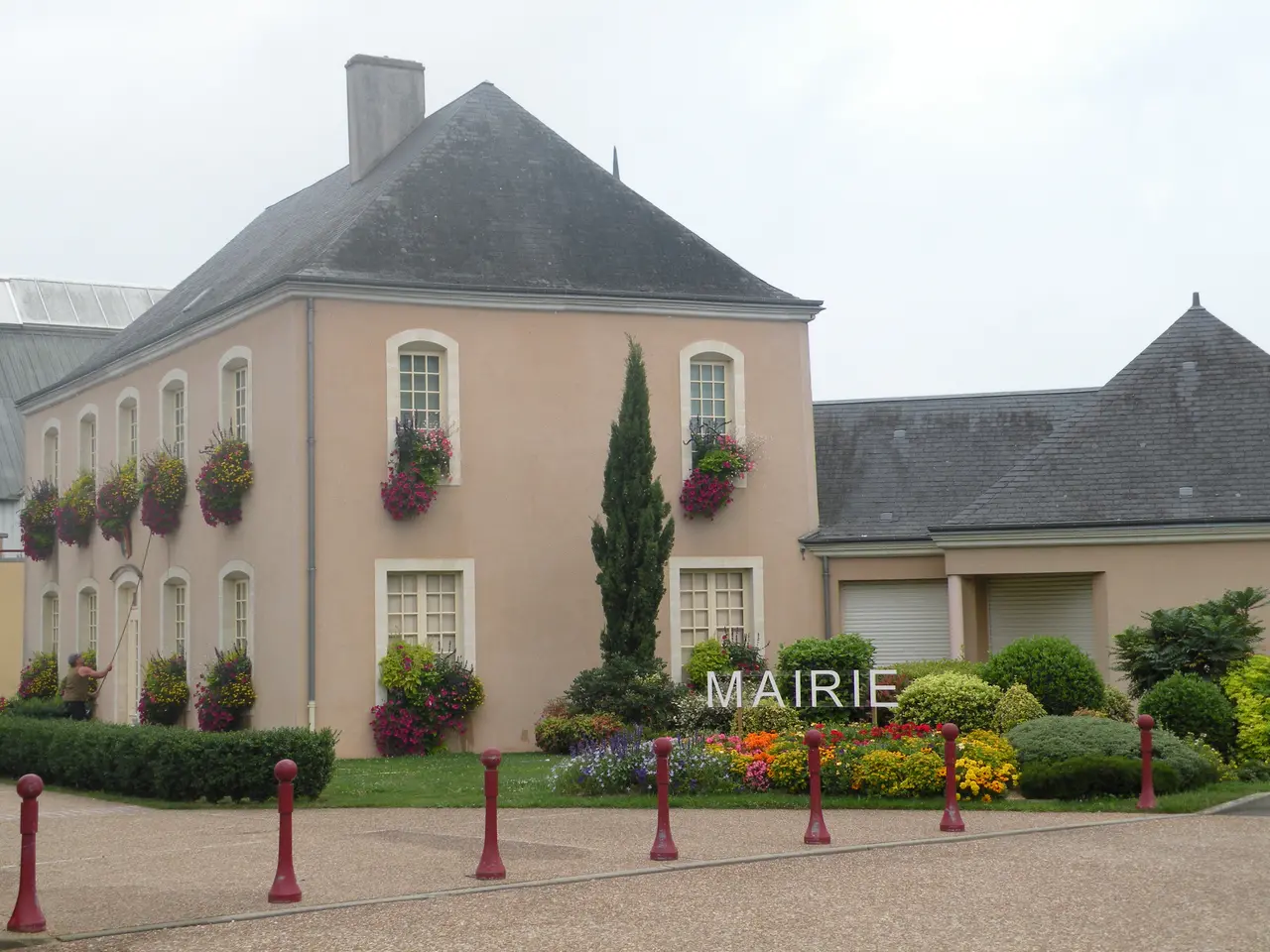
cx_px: 635
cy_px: 476
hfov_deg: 34.3
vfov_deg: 26.1
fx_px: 2055
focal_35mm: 56
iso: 100
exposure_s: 1/94.1
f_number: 3.5
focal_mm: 9.8
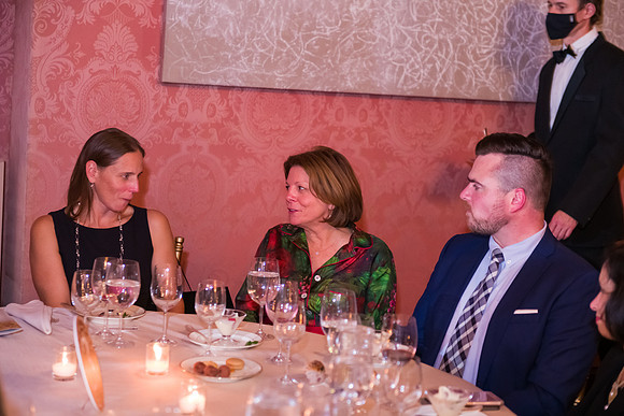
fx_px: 1144
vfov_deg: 20.6
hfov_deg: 30.5
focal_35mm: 66
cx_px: 312
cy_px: 208
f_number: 3.2
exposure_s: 1/100
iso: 3200
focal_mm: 66
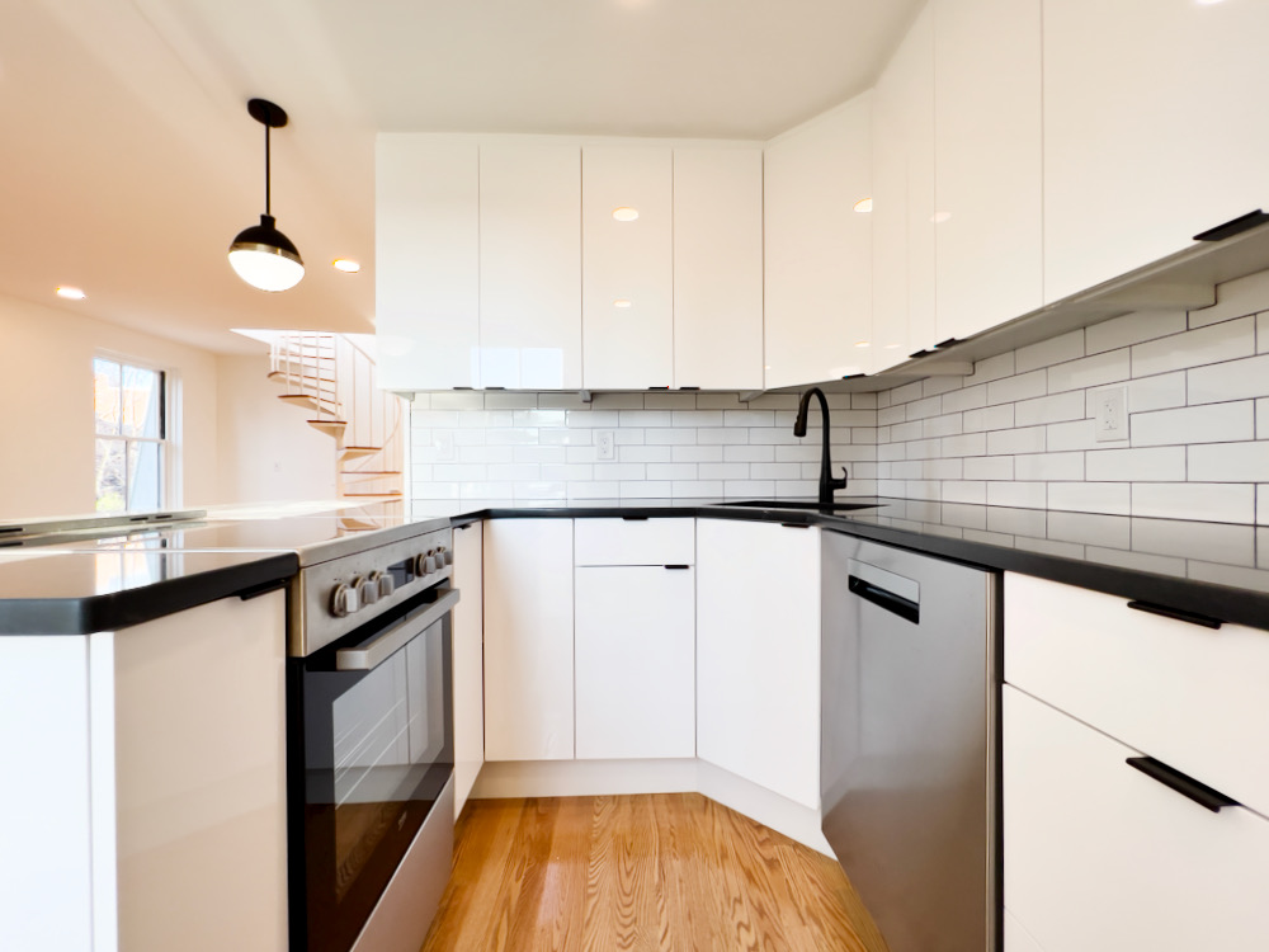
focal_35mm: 13
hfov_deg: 106.2
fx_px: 477
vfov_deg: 89.9
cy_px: 476
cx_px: 634
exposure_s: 1/122
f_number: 1.8
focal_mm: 1.57
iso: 40
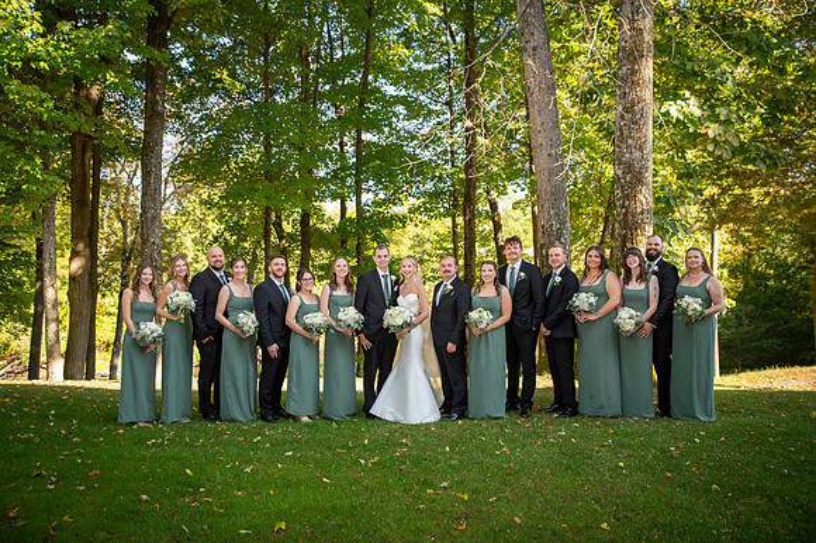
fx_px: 664
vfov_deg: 44.5
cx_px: 408
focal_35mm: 29
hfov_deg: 63.1
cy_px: 272
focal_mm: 29
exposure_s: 1/160
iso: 160
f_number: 2.8
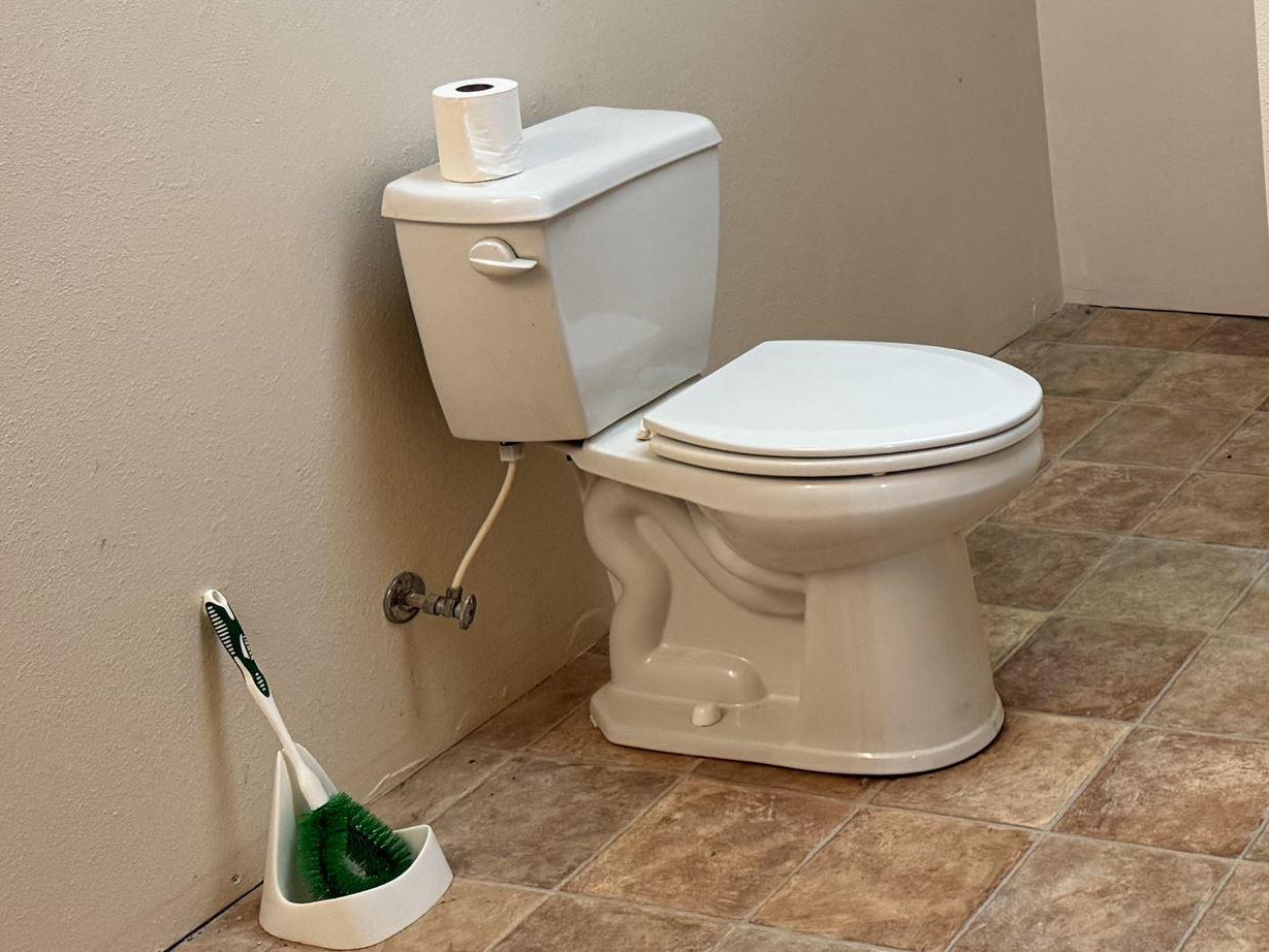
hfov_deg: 27.7
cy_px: 6
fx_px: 2200
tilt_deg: -12.6
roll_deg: +1.1
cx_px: 1567
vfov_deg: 23.4
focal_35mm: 60
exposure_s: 1/120
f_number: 1.78
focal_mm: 6.76
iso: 200
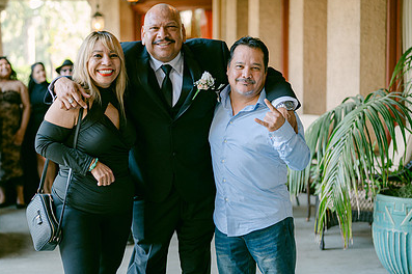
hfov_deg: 27.6
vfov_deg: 18.6
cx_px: 155
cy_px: 136
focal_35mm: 73
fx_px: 835
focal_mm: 50
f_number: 1.8
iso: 180
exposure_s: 1/125
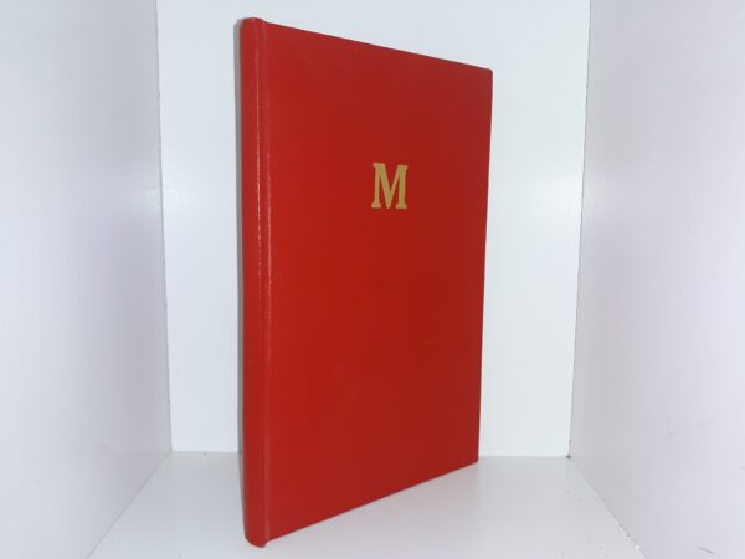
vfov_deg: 49.7
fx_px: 603
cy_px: 280
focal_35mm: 28
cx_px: 372
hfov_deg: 63.4
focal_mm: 3.7
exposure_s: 1/120
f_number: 1.7
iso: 50
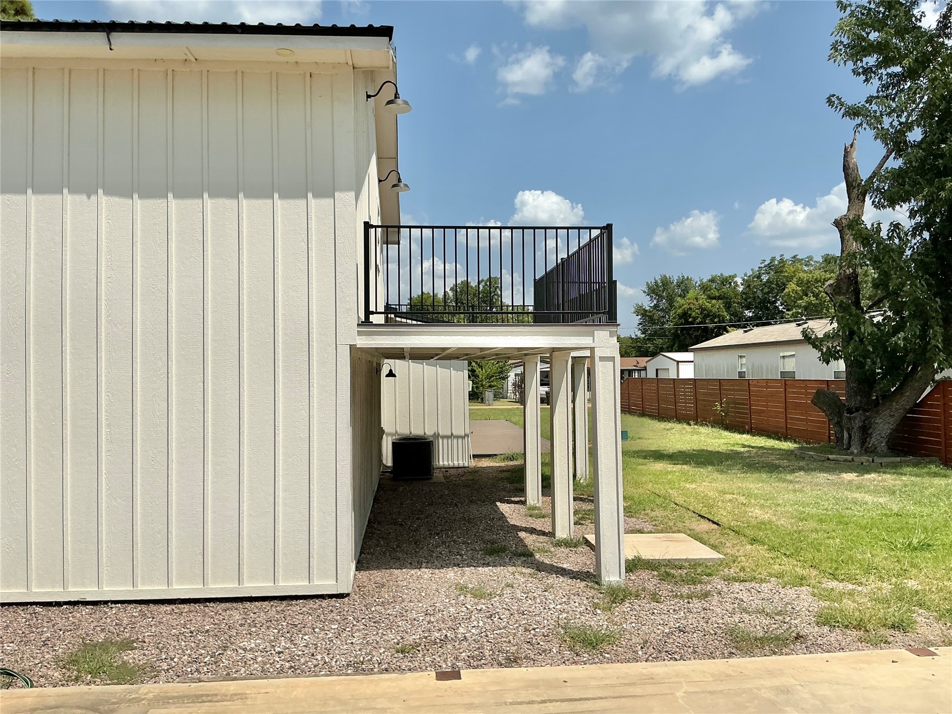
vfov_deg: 48.2
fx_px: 798
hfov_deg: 61.7
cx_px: 476
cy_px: 357
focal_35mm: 29
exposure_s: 1/3788
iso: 25
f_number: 1.8
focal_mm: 3
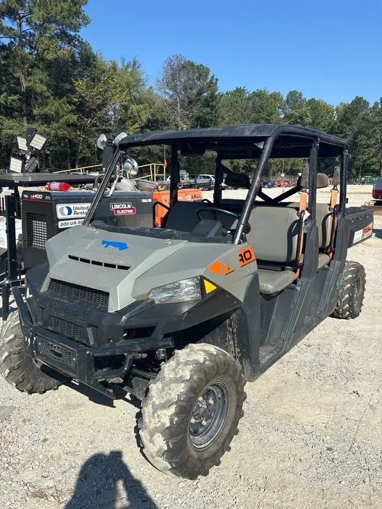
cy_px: 254
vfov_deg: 67.3
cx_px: 191
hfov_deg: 53.1
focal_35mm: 26
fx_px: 382
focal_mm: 5.96
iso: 50
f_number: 1.6
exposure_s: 1/3021
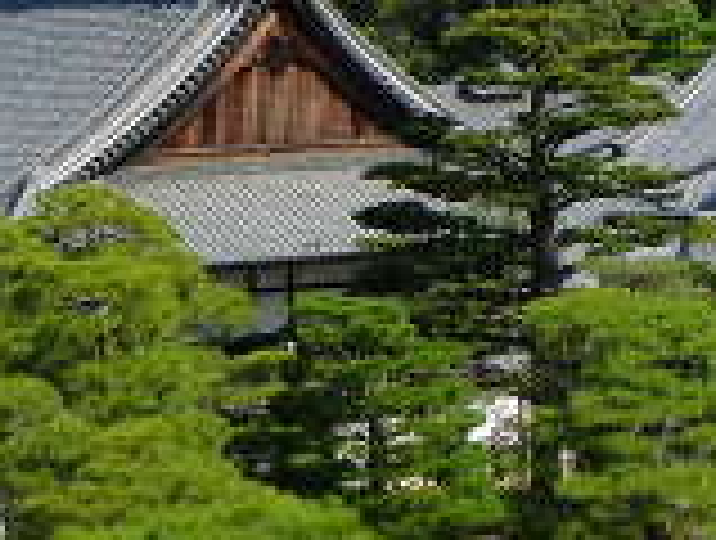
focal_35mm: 183
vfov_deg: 8.1
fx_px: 3794
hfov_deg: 10.4
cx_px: 1063
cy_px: 0
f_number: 4.4
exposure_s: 1/800
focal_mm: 10.1
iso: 160
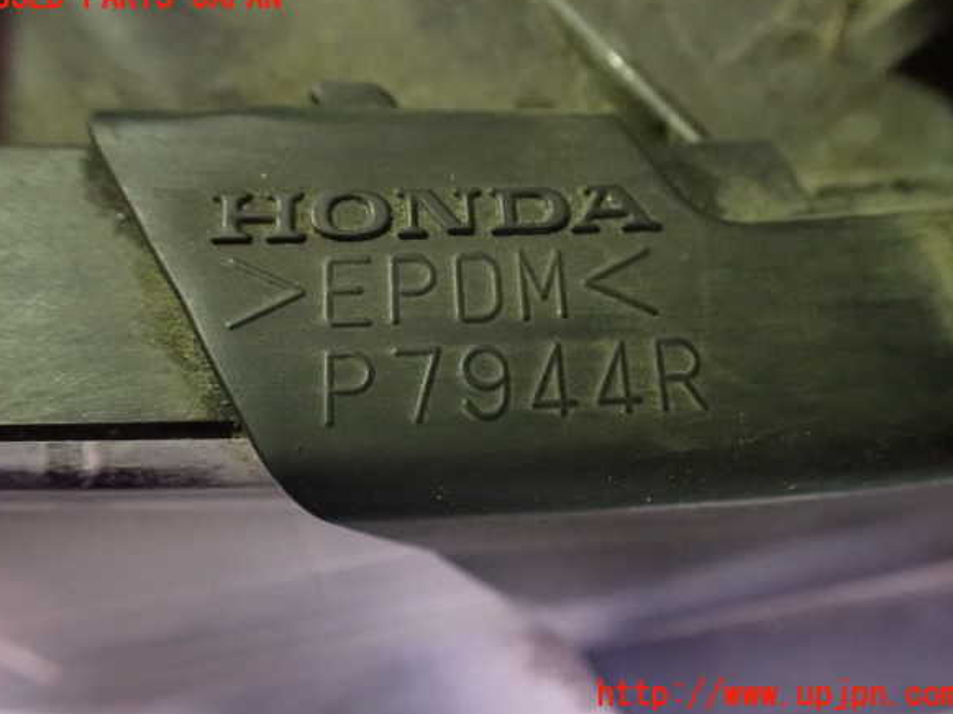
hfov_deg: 58.4
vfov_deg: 45.4
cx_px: 476
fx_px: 853
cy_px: 346
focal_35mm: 31
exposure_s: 1/30
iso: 1250
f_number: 2.3
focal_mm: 5.4
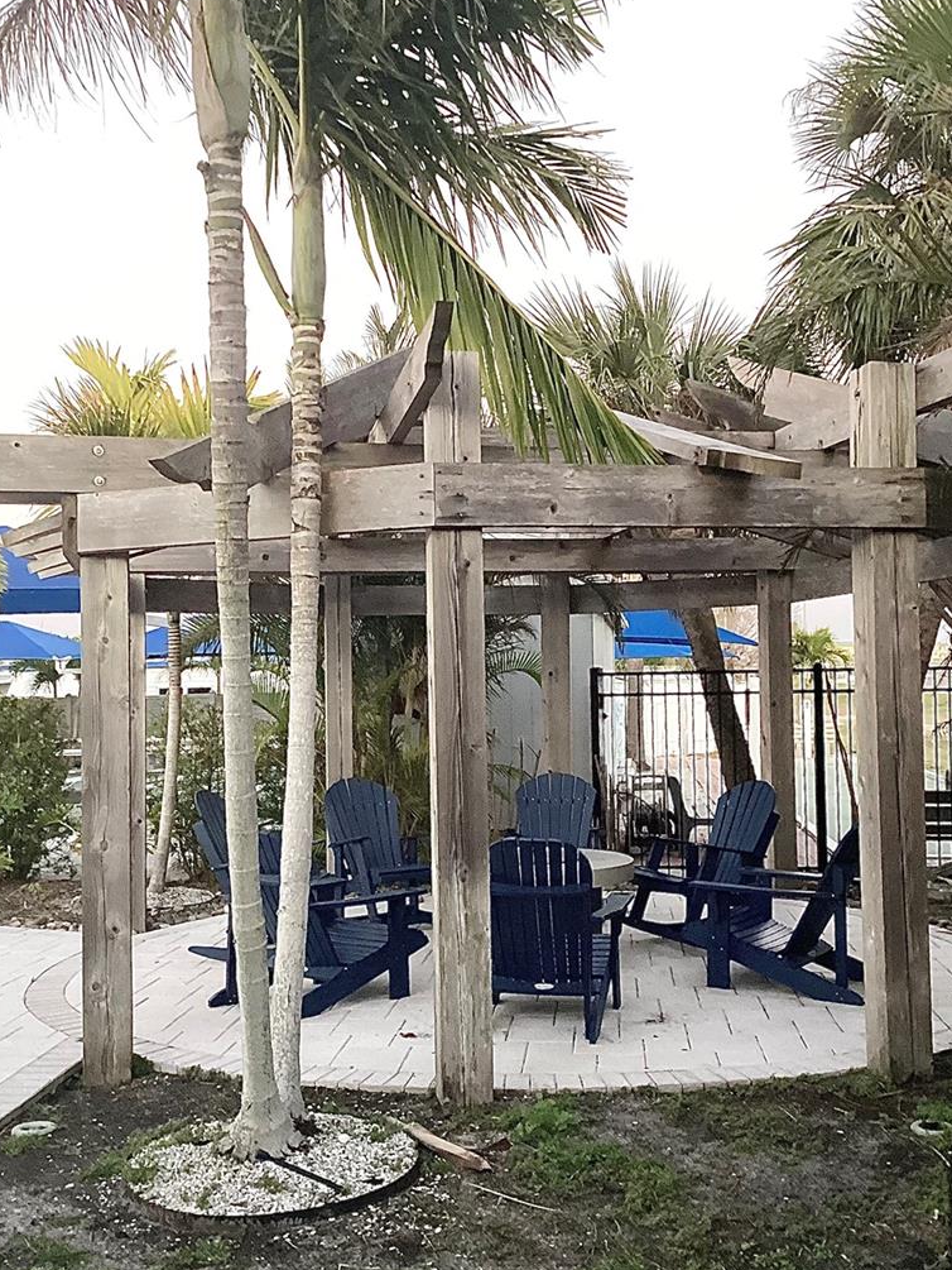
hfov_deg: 38.7
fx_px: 1356
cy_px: 658
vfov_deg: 50.1
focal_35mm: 37
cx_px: 495
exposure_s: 1/60
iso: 200
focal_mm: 3.3
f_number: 2.4
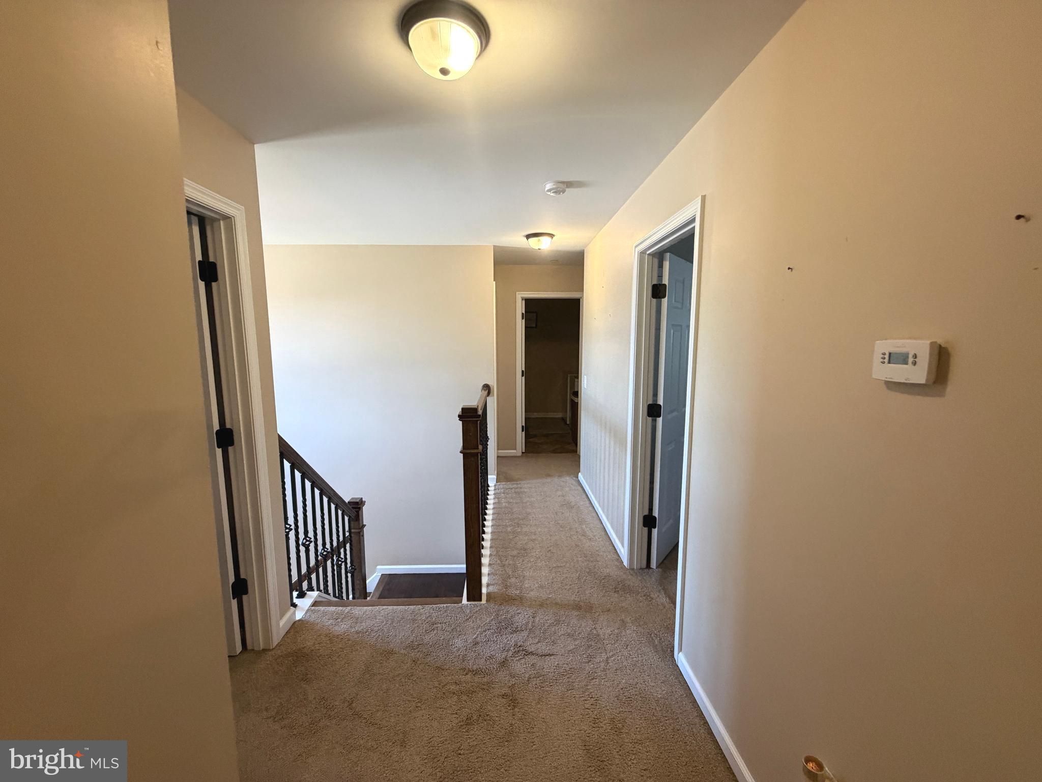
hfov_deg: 102.1
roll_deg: +2.1
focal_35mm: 14
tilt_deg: -6.5
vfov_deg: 85.7
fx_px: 421
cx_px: 521
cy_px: 391
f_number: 2.2
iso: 320
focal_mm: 2.22
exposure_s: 1/60
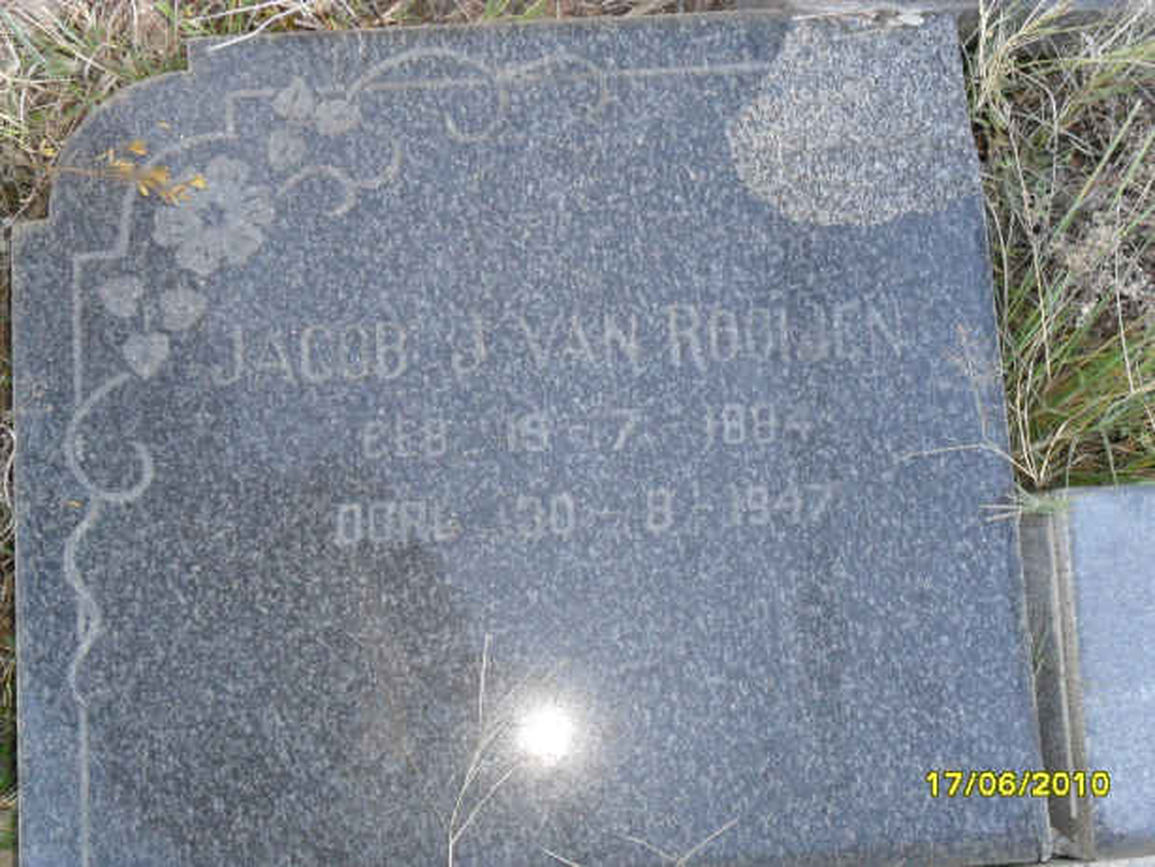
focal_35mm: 52
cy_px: 434
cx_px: 578
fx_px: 1736
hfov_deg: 36.8
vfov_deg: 28.1
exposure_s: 1/60
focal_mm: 9.3
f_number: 5
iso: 240
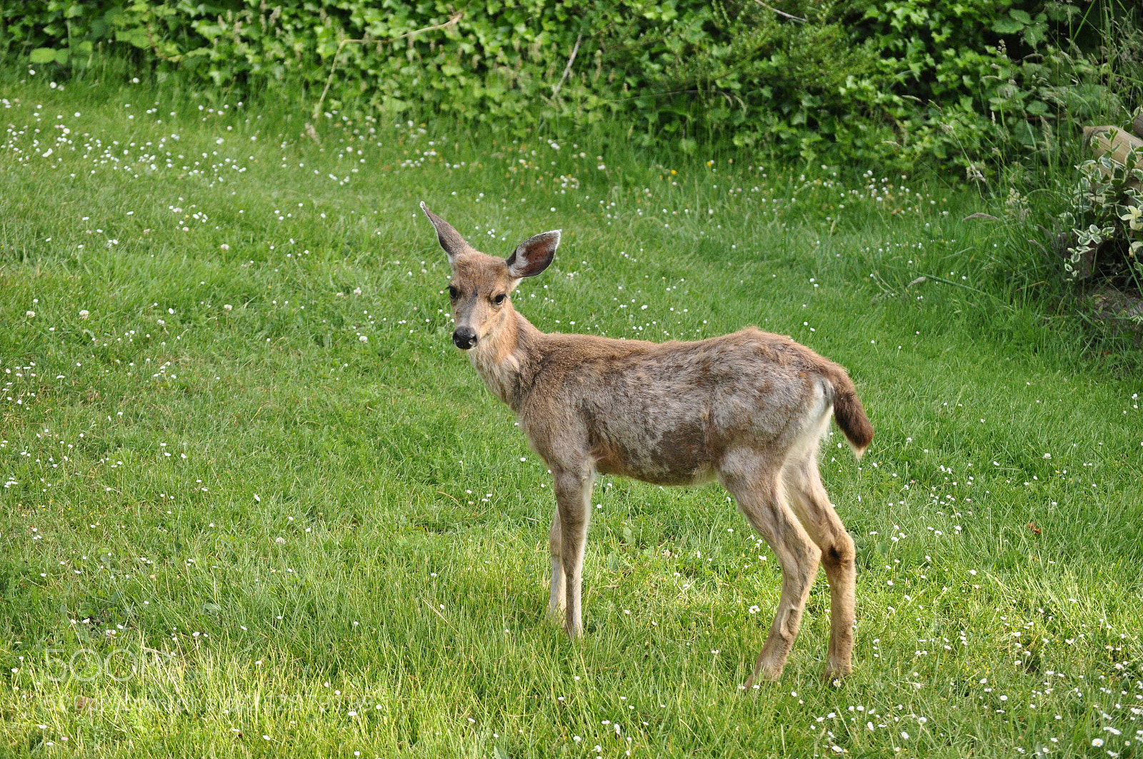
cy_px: 380
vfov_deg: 9.9
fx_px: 4377
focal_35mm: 138
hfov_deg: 14.9
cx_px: 572
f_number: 6.3
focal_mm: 92
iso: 1000
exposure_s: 1/400
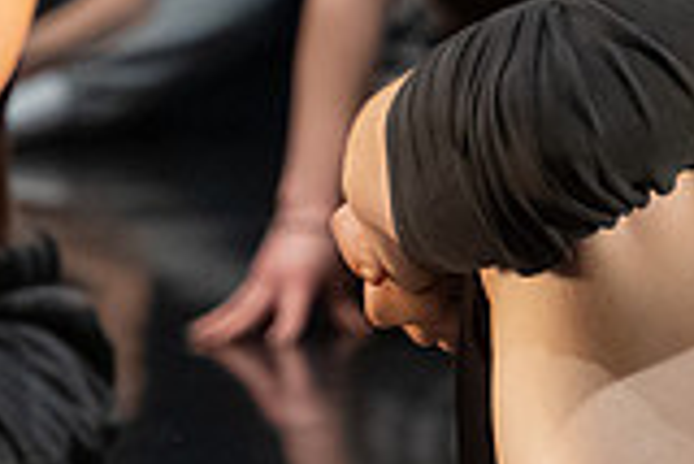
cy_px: -526
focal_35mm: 351
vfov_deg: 3.9
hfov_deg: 5.8
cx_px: 990
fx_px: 6772
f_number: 3.5
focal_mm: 75
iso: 3200
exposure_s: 1/400
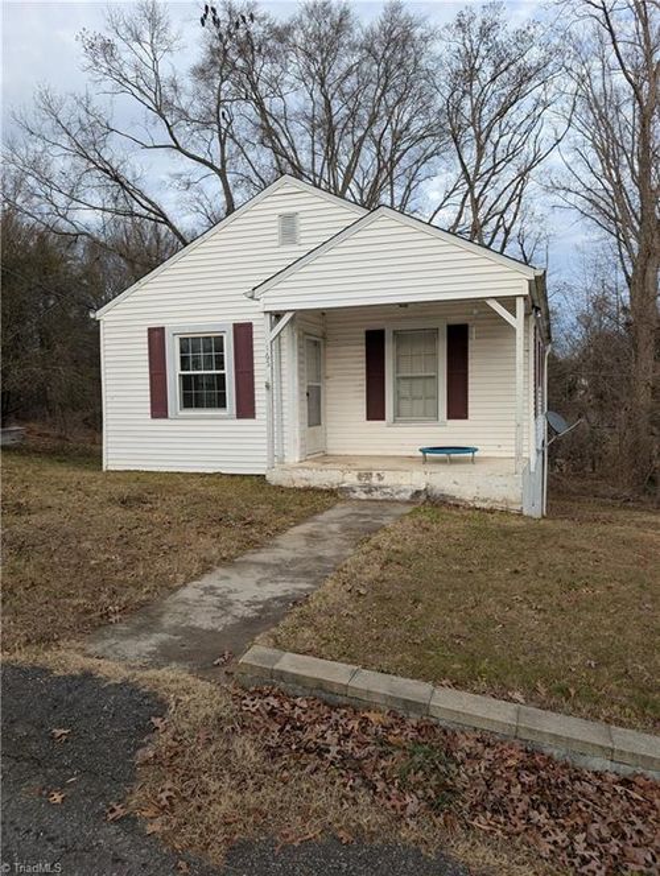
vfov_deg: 71.5
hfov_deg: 56.9
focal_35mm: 24
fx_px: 609
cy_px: 438
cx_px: 330
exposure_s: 1/275
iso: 21
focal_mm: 6.9
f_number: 1.68
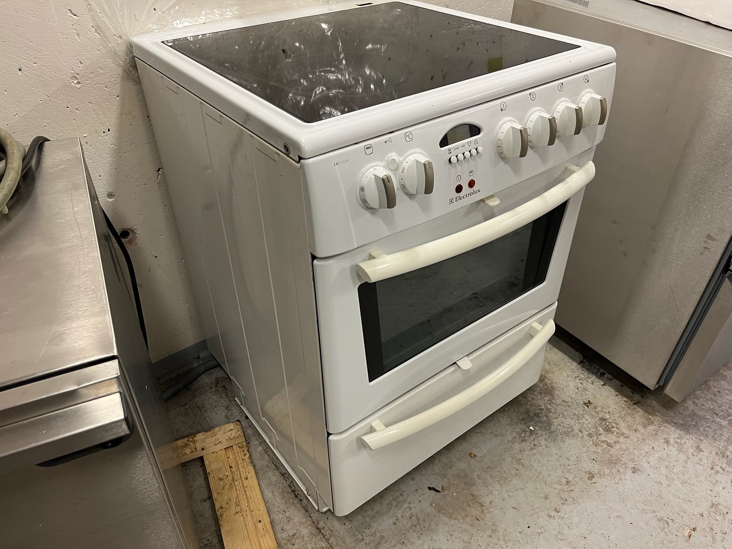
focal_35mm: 26
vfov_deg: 53.1
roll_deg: -0.7
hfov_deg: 67.3
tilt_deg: -38.4
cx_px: 366
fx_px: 550
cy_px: 274
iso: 80
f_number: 1.6
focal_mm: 5.1
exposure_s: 1/50
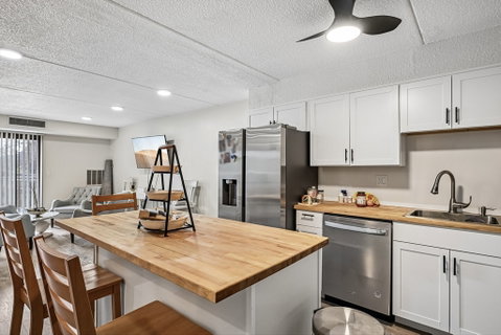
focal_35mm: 18
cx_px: 250
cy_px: 168
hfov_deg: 90.0
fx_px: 251
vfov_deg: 67.5
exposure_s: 1/13
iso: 400
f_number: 8
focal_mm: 18
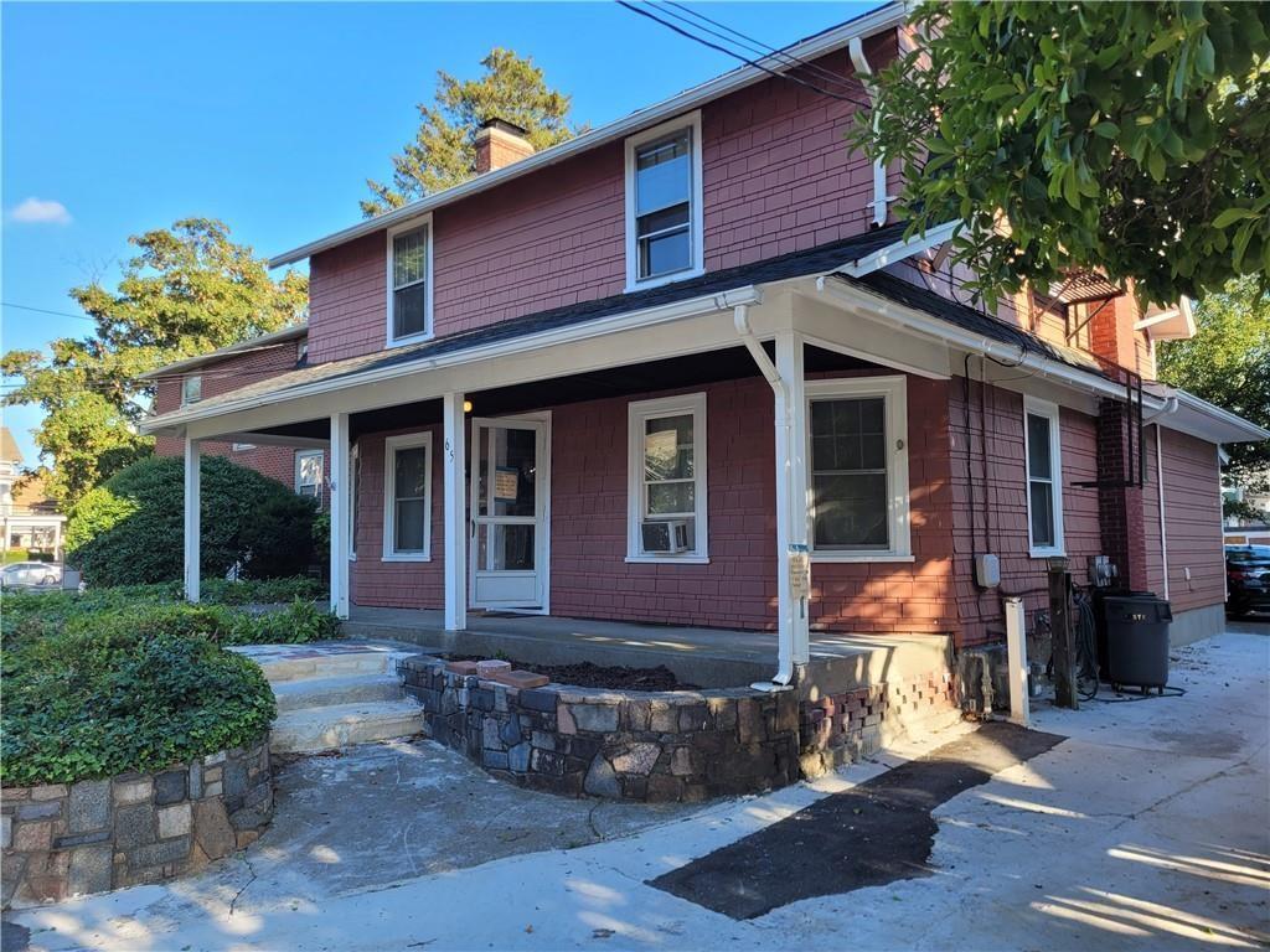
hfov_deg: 67.3
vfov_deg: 53.1
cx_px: 635
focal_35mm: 26
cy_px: 476
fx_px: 954
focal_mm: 5.4
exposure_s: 1/483
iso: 40
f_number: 1.8
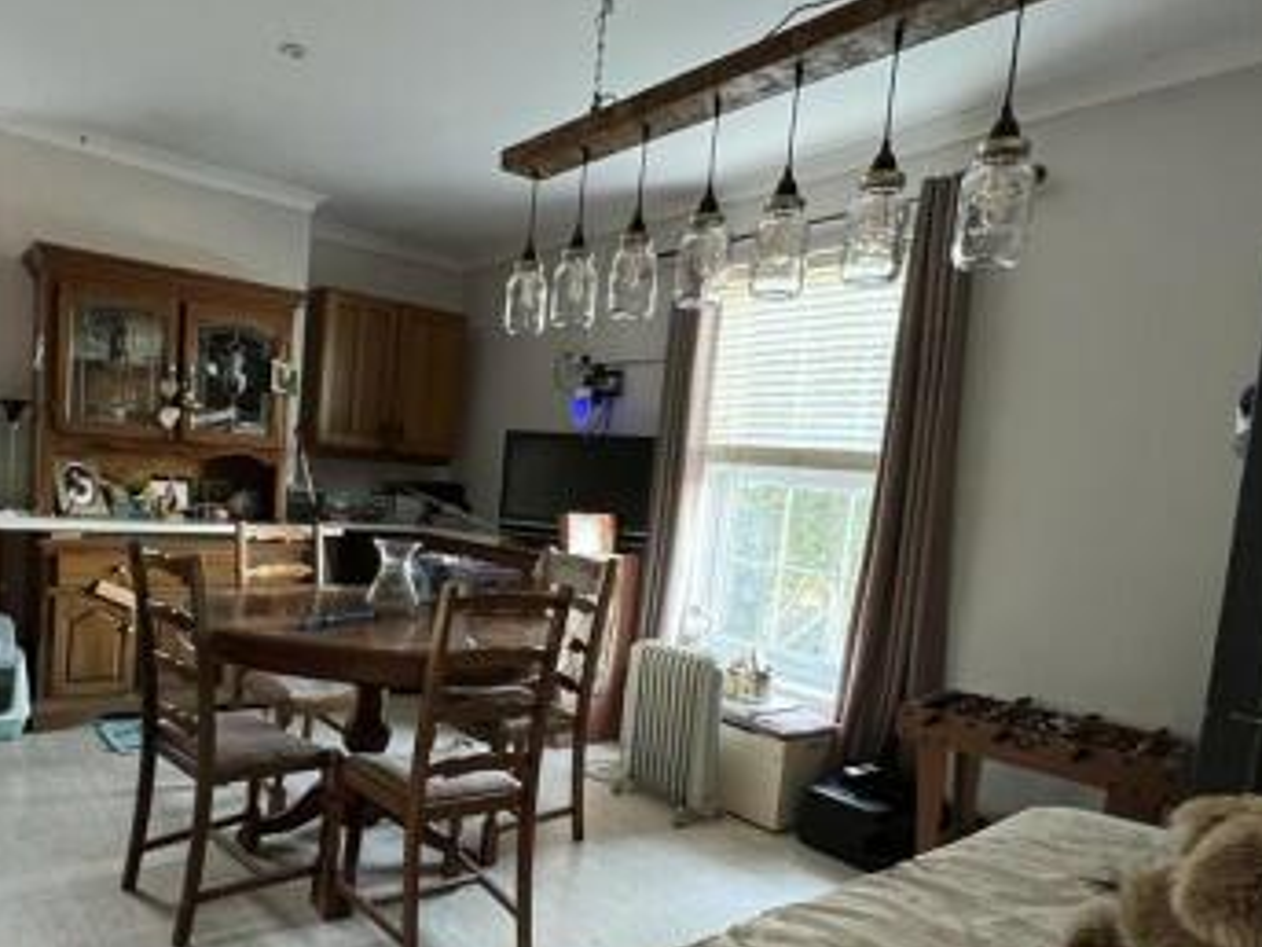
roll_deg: -4.0
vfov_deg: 60.7
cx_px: 446
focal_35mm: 22
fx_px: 802
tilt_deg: -5.8
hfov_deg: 74.6
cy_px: 556
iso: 640
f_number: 1.8
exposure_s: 1/50
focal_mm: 1.57
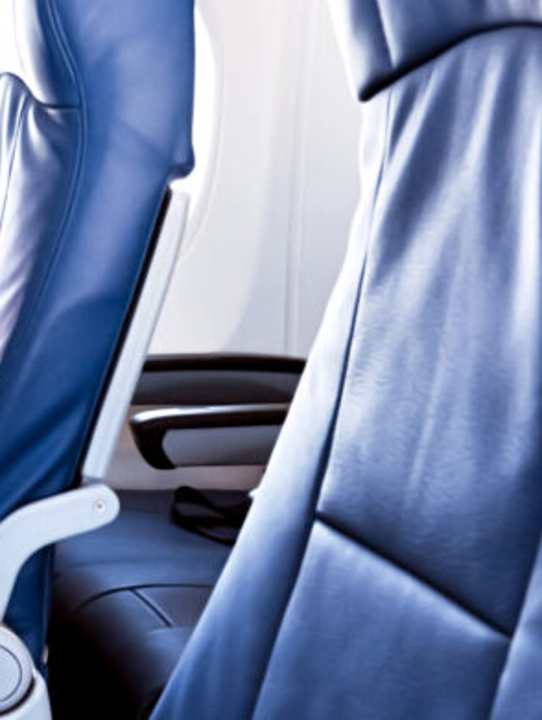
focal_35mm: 98
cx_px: -321
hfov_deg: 14.0
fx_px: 2043
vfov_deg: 20.0
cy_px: 256
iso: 800
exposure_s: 1/15
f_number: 13
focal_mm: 26
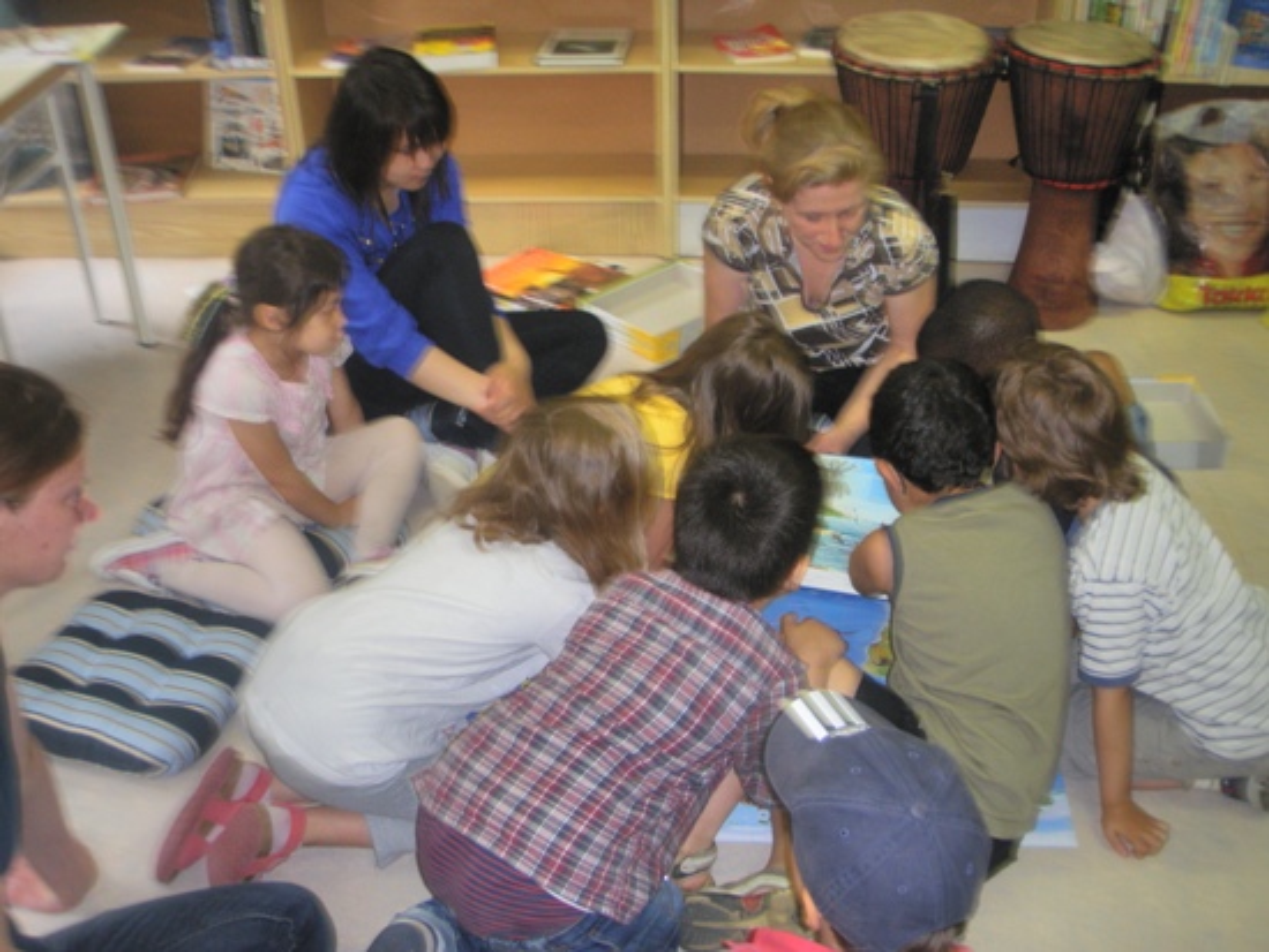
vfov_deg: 37.7
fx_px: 1394
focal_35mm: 38
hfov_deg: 49.0
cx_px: 634
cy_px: 476
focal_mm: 6.7
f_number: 3.5
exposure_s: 1/30
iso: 100
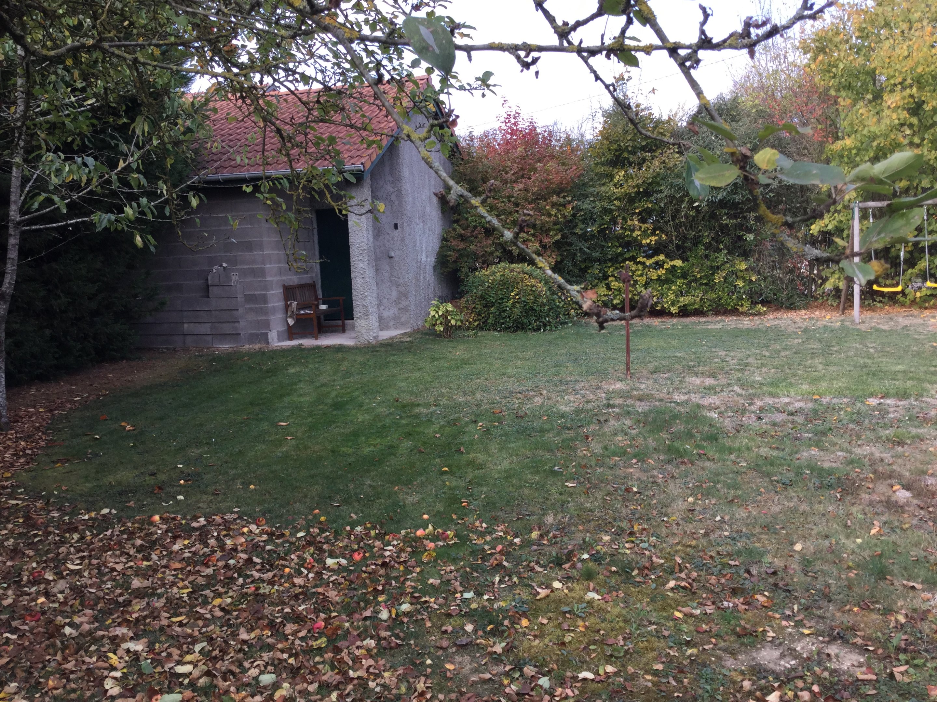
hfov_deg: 58.4
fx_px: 839
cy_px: 351
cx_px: 468
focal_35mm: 31
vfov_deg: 45.4
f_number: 2.4
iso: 25
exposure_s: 1/234
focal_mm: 3.3
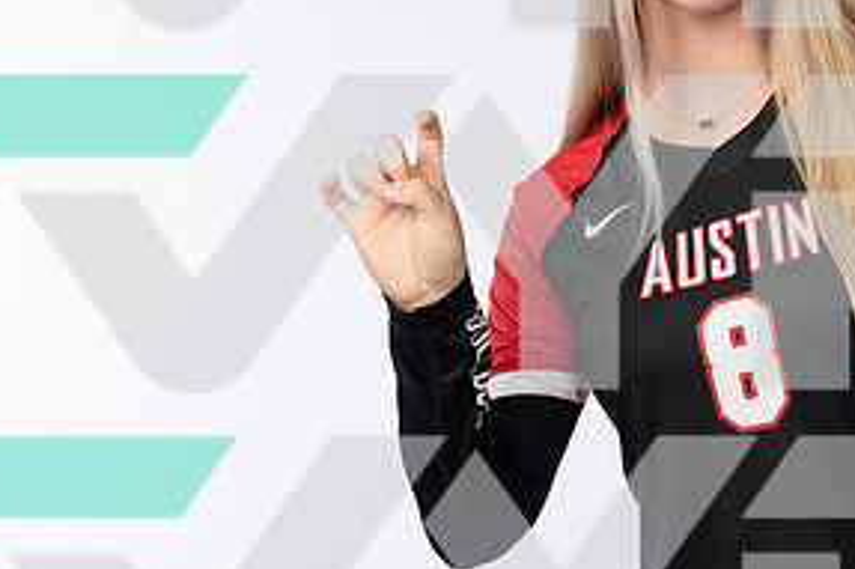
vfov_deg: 15.0
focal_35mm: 91
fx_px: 2160
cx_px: 694
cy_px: 234
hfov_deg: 22.1
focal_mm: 45
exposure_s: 1/250
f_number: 7.1
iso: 250
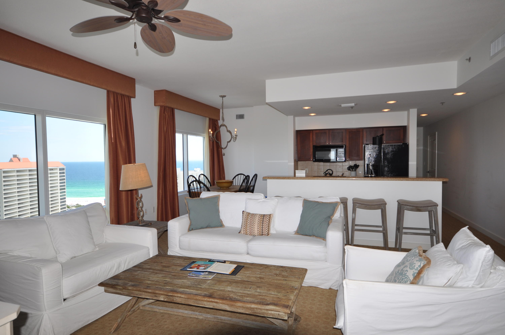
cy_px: 168
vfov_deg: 59.4
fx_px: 294
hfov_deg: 81.3
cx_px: 252
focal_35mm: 21
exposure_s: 1/125
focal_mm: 14
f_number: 5.6
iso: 200
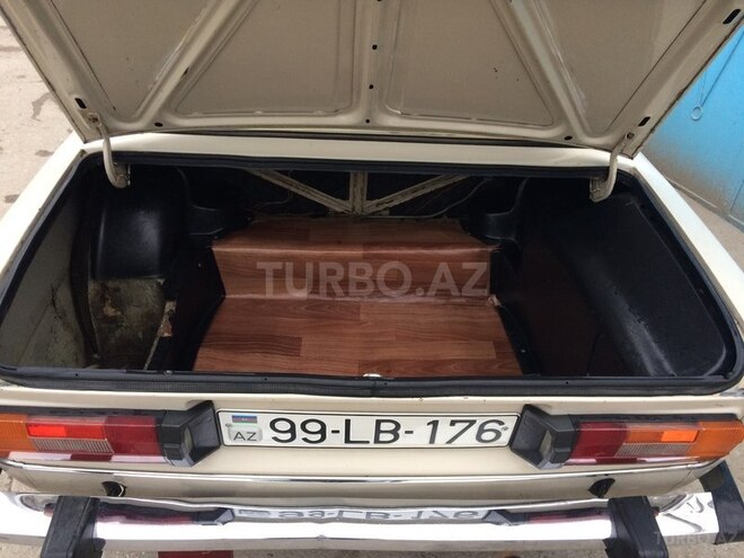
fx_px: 623
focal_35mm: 29
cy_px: 279
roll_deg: -6.2
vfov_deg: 48.2
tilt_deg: -32.1
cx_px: 372
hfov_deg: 61.7
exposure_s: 1/33
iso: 80
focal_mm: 4.15
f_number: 2.2
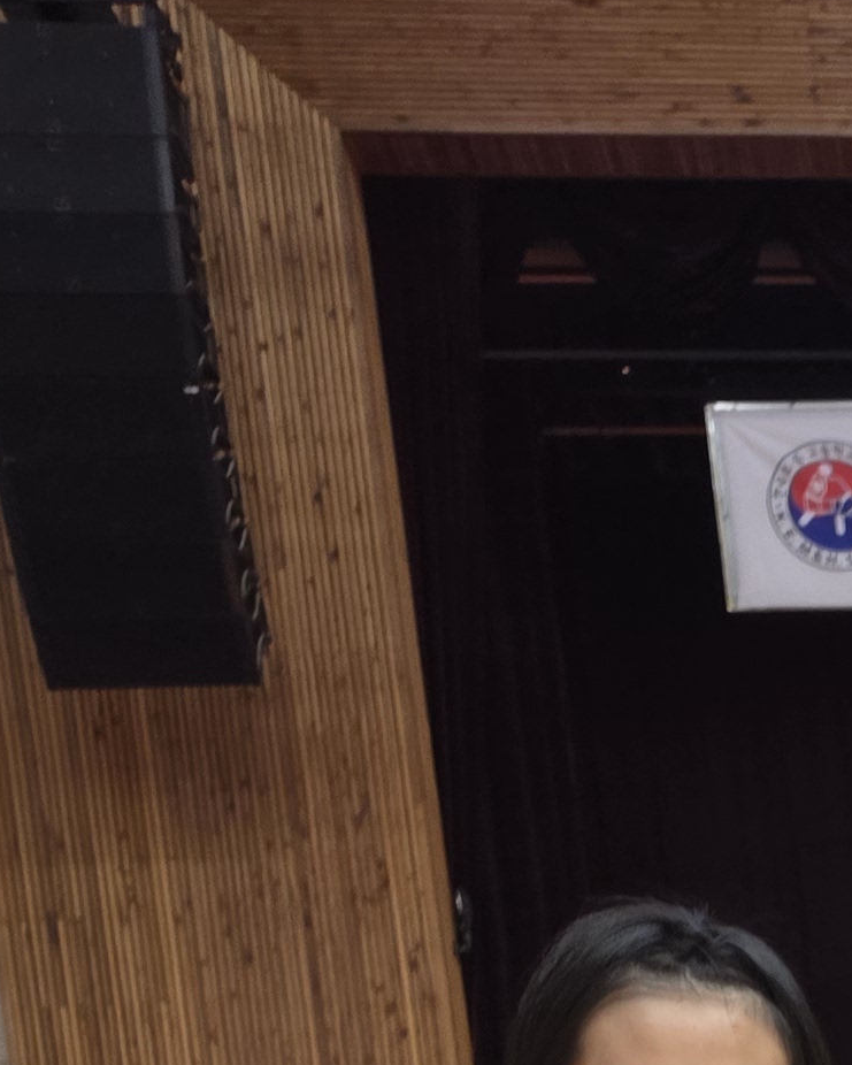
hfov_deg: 12.7
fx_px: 3057
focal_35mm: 97
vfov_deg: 17.6
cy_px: 1638
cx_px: 1972
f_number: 1.4
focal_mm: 6.5
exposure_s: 1/180
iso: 100
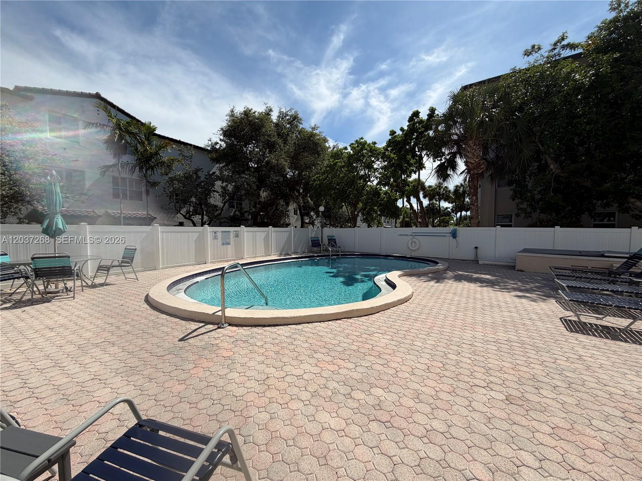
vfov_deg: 85.7
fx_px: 260
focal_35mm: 14
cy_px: 240
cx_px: 321
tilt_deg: -2.6
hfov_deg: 102.1
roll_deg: -0.4
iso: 20
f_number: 2.2
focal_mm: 2.22
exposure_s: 1/1572
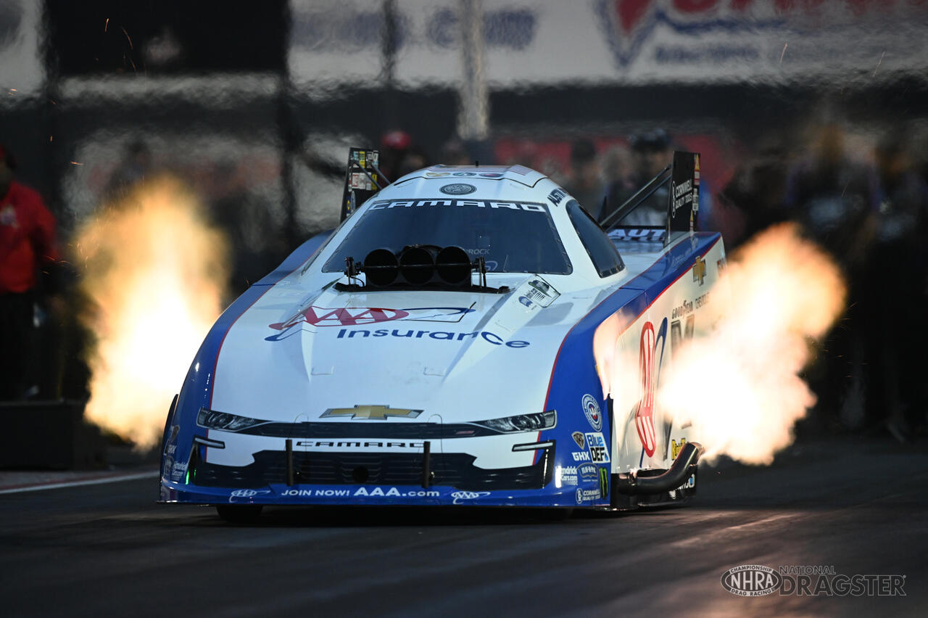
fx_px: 12882
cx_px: 464
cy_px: 309
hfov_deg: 4.1
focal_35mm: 500
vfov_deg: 2.7
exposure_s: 1/400
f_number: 5
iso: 3200
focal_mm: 500
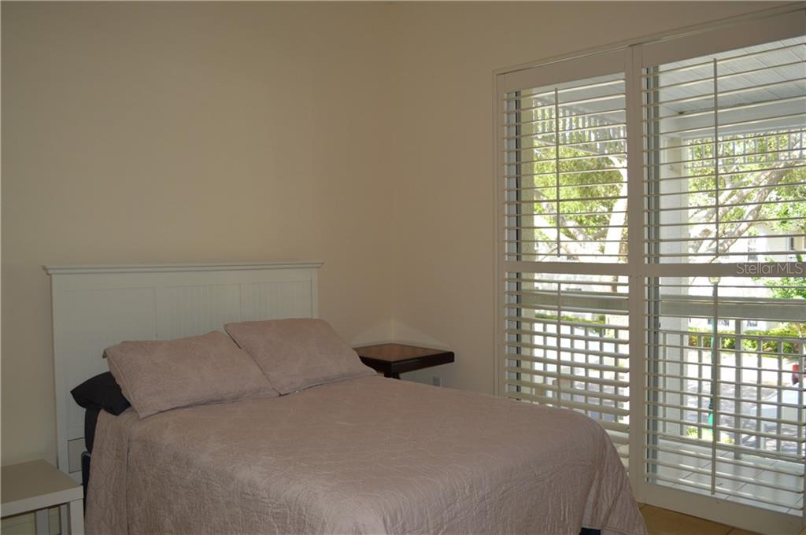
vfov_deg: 43.5
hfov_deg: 62.0
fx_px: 671
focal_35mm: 30
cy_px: 268
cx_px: 403
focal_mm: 20
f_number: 4
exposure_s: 1/125
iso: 400
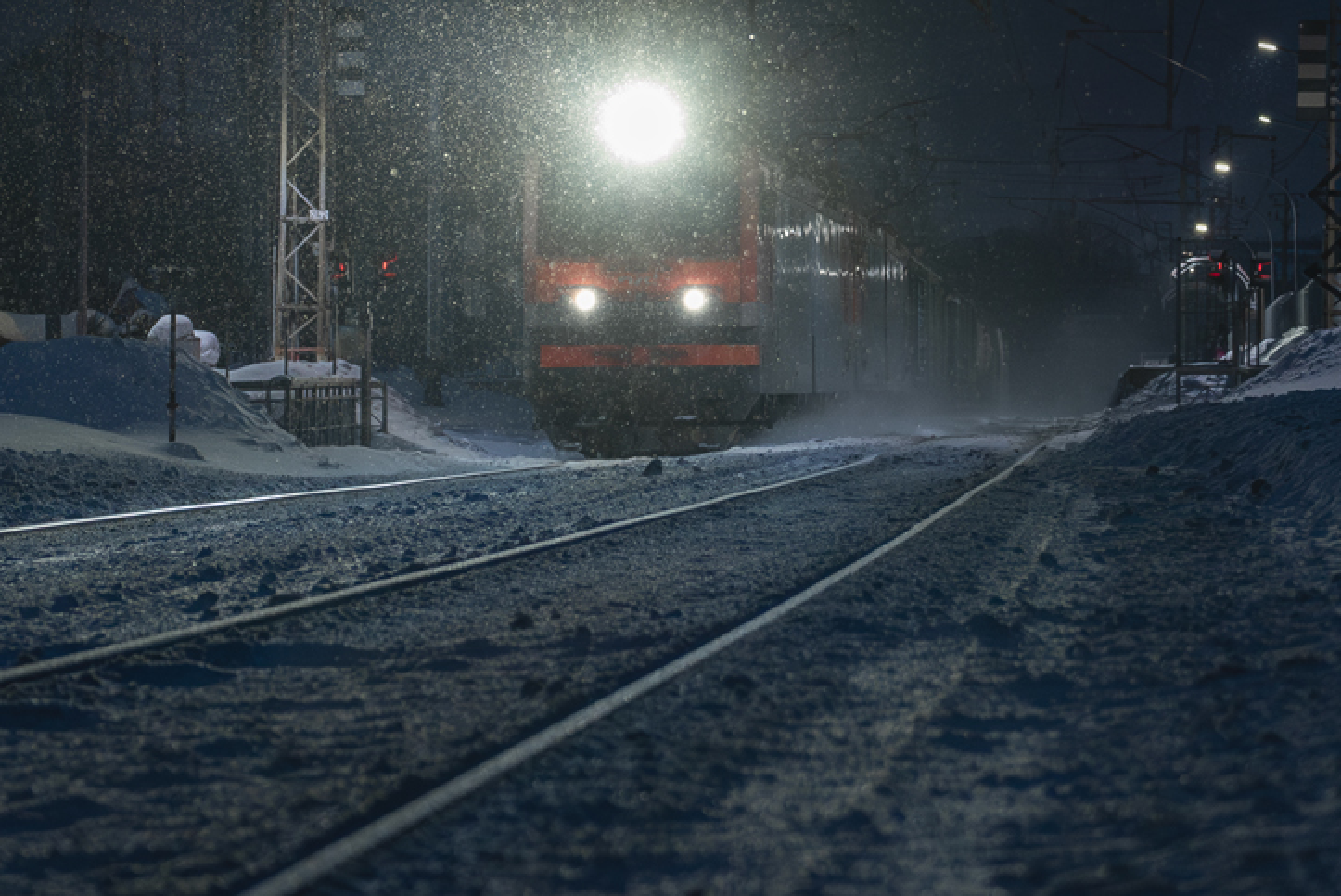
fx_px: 6560
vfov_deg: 7.8
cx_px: 608
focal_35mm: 176
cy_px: 171
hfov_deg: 11.7
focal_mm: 85
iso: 4000
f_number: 4
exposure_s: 1/125
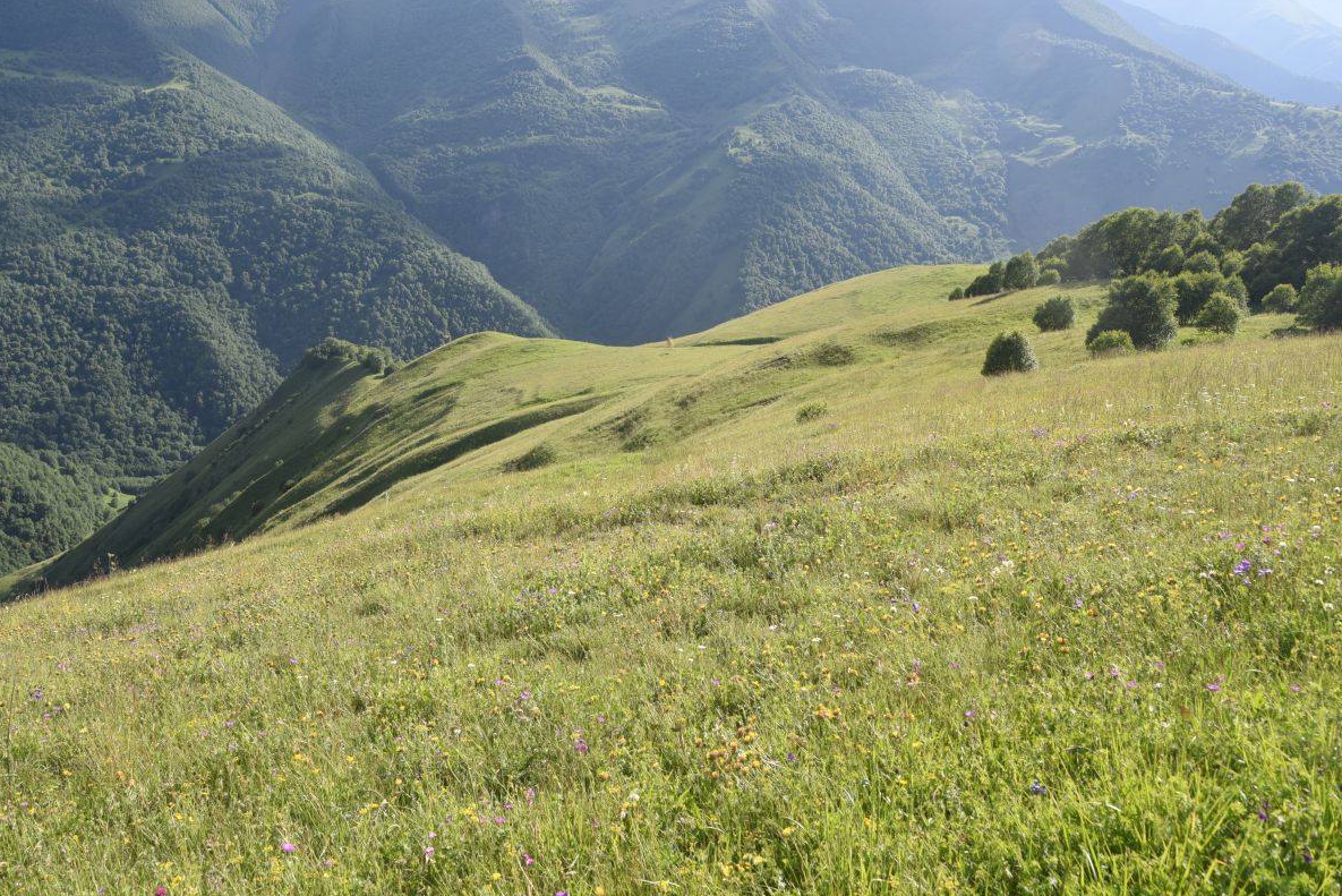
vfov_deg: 38.9
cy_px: 421
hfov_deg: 55.7
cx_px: 631
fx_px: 1268
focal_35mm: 34
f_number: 11
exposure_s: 1/125
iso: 200
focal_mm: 31
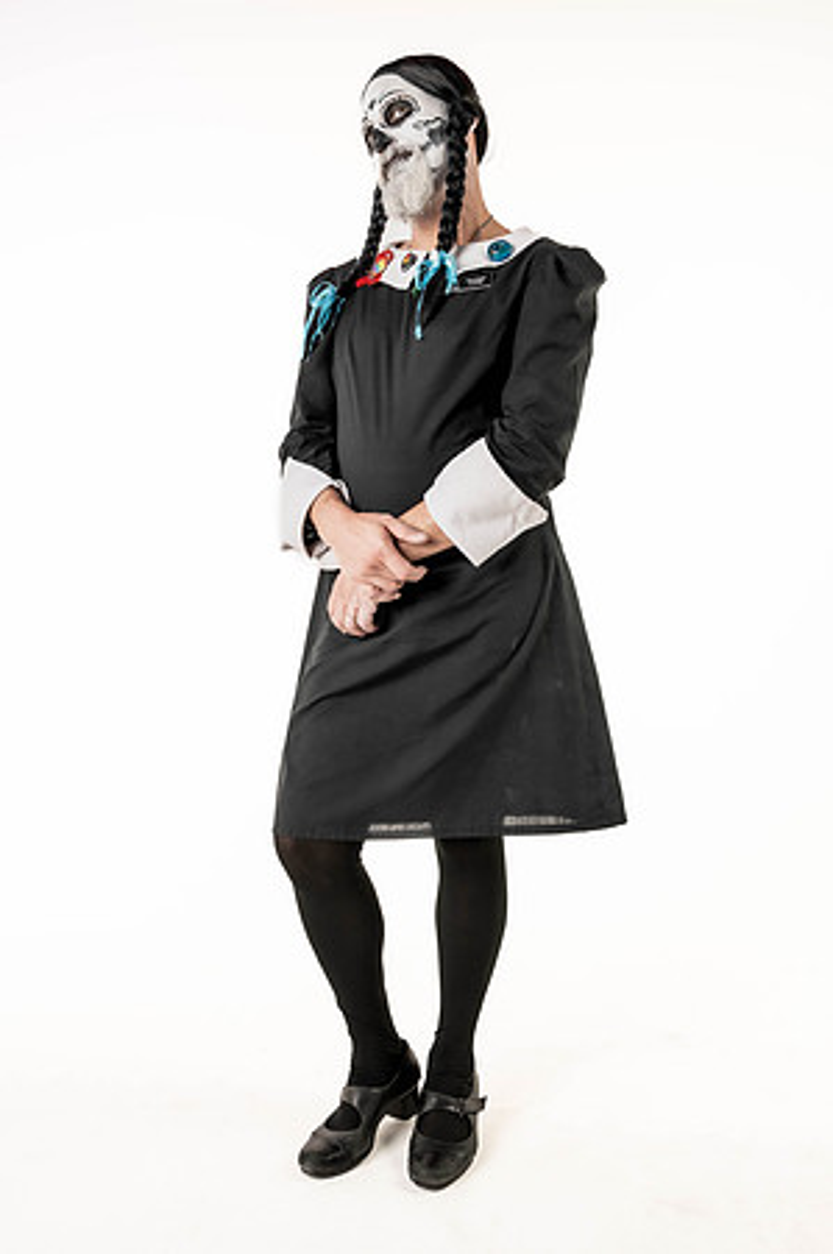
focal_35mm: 30
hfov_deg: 43.5
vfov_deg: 62.0
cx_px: 416
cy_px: 627
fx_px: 1044
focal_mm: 30
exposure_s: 1/125
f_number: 9
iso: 400
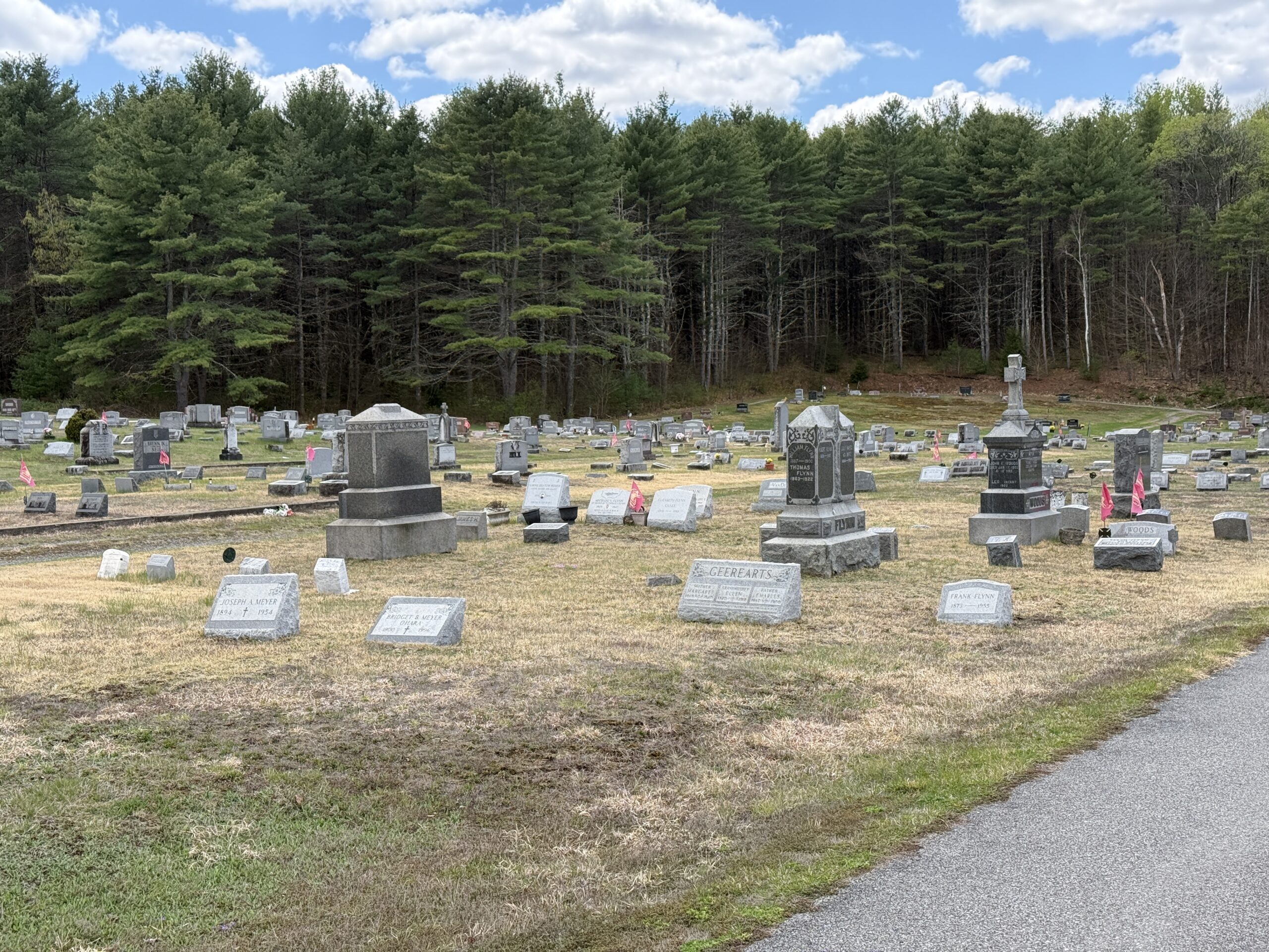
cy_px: 476
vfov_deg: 30.3
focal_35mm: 48
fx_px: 1760
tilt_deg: -2.3
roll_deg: +1.0
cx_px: 634
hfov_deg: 39.7
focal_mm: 6.76
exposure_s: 1/2415
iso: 100
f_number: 1.78
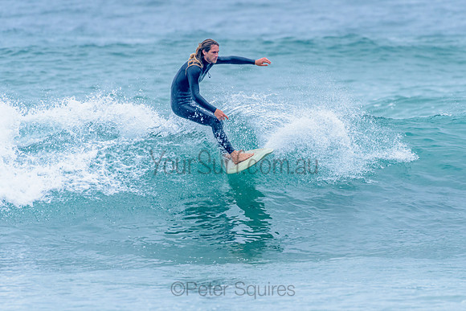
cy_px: 135
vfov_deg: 2.2
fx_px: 8127
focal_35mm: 628
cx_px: 257
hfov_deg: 3.3
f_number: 5.6
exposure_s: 1/2000
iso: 800
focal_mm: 500
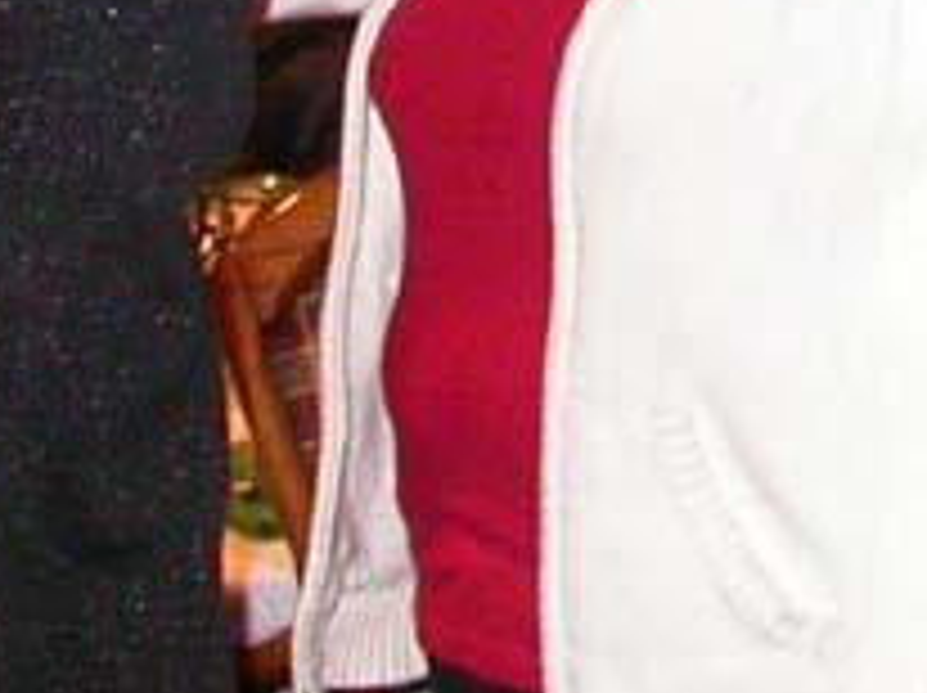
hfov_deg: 10.1
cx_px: 1449
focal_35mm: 189
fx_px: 5055
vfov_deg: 7.7
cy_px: -423
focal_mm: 7.85
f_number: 2.6
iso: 200
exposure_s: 1/60
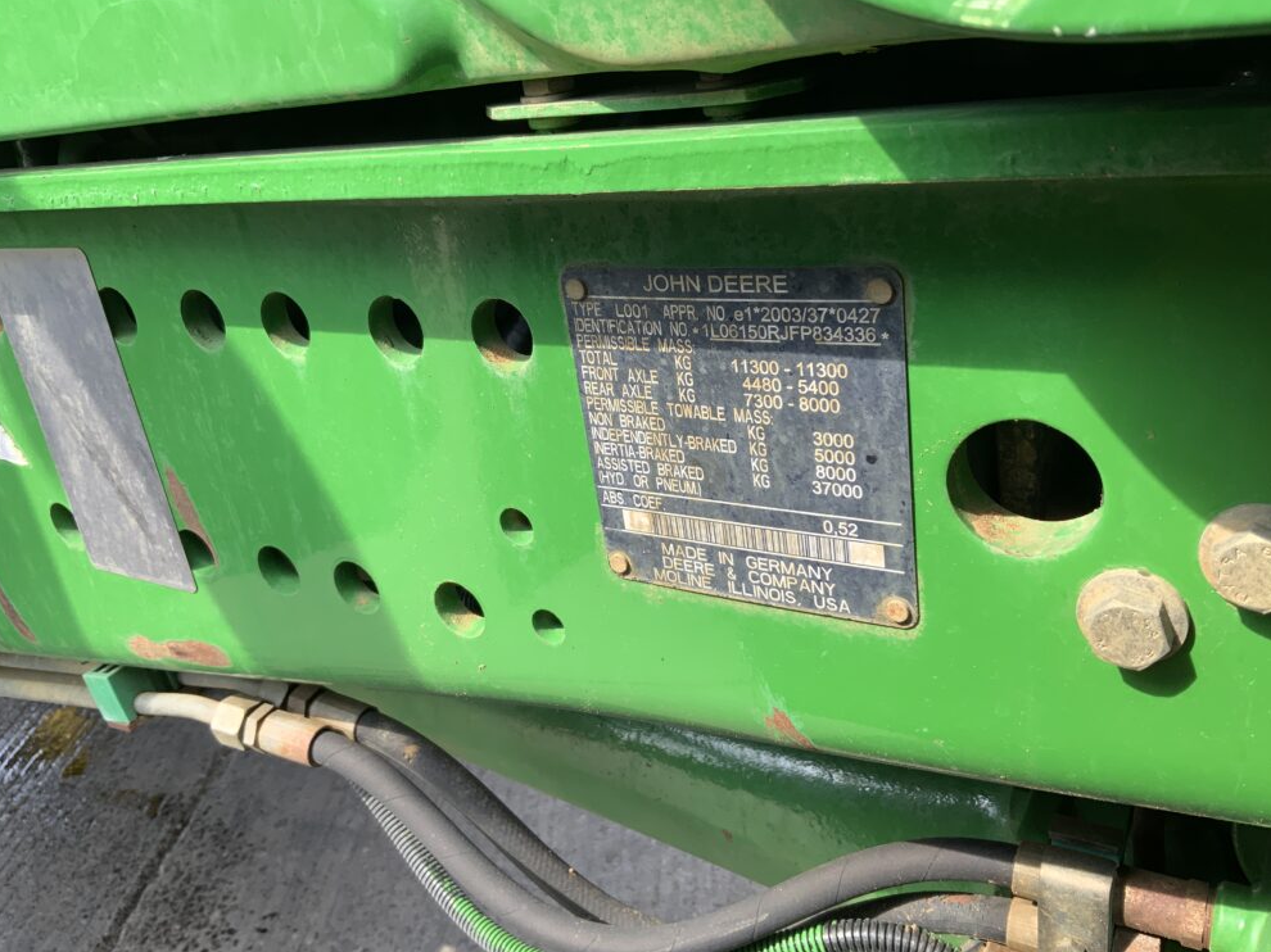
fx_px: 1101
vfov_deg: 46.8
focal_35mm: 30
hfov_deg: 60.0
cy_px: 461
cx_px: 630
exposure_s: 1/178
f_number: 1.8
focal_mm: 3
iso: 16
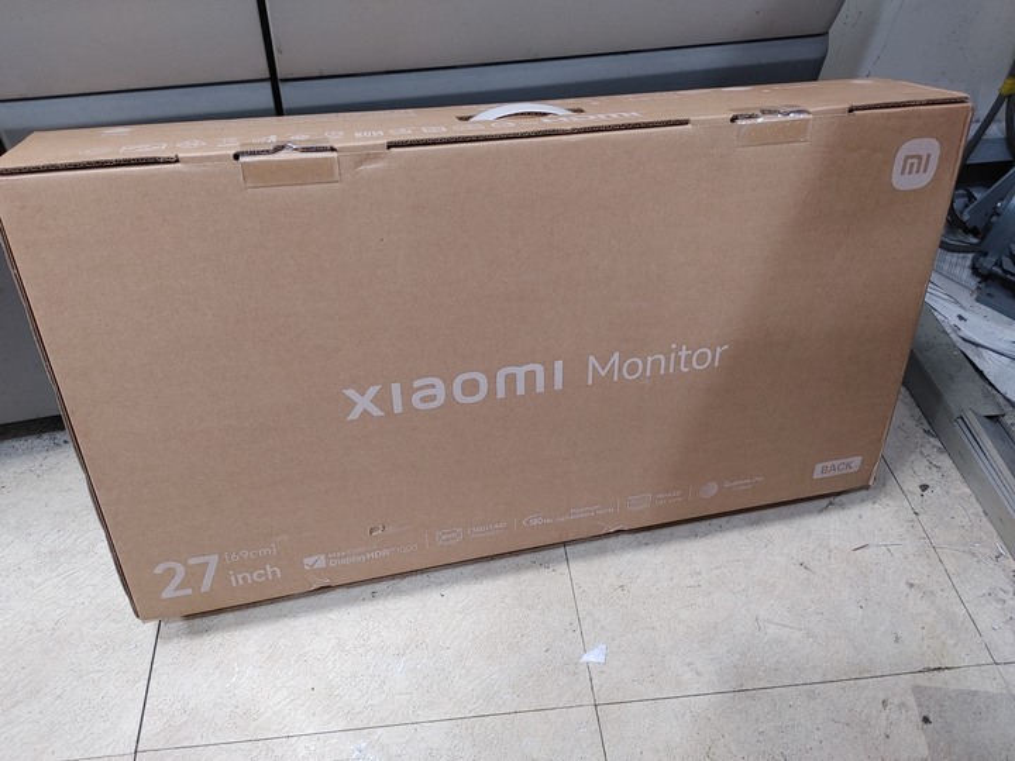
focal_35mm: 26
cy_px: 380
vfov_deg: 53.1
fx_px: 762
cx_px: 508
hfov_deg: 67.3
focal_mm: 4.81
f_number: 1.8
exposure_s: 1/40
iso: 350
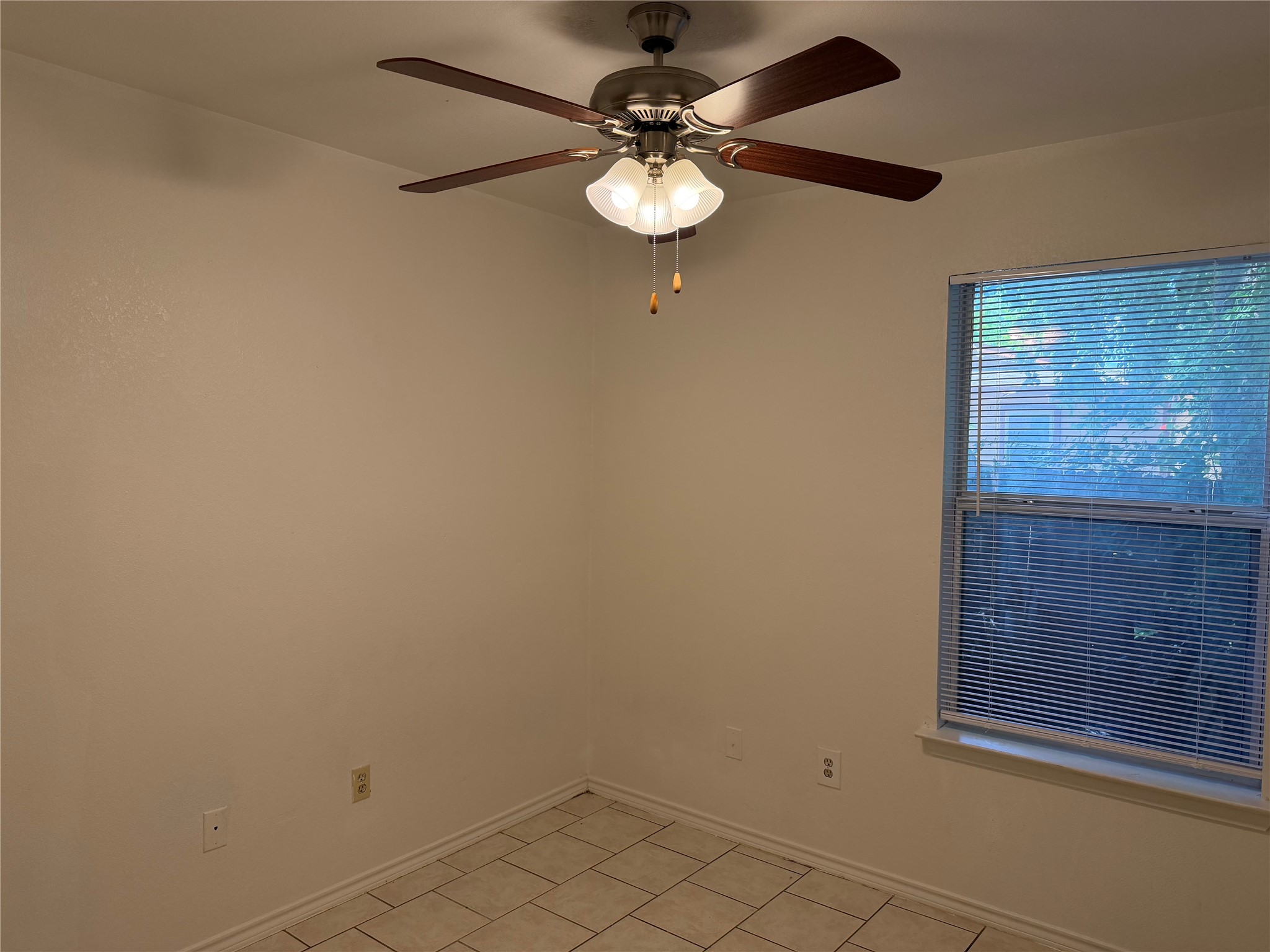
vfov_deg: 56.8
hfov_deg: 71.6
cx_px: 635
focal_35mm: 24
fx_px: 881
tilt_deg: -2.4
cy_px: 476
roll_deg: -0.1
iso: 200
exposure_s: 1/155
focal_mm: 6.76
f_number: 1.78
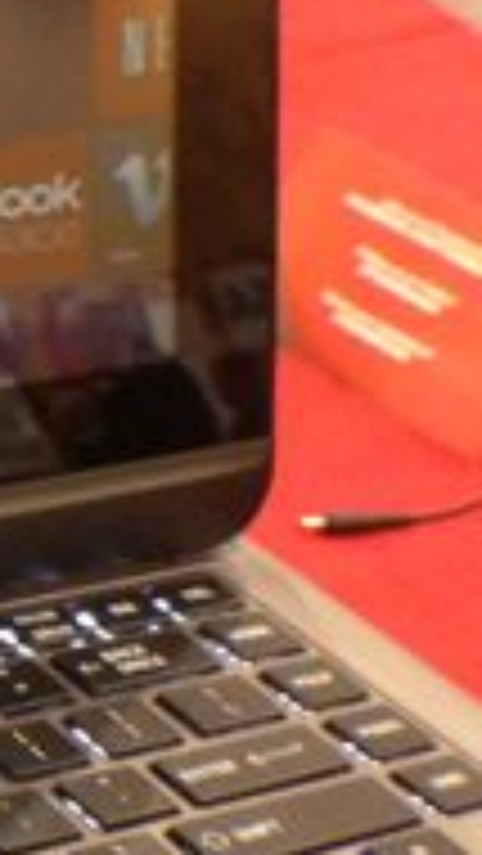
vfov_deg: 11.4
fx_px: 4291
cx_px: -689
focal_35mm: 189
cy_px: 360
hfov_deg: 6.1
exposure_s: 1/20
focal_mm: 4.13
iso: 160
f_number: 2.4
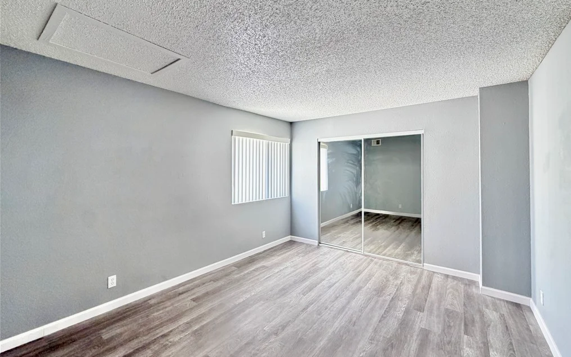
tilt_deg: -1.3
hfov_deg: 101.5
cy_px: 178
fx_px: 233
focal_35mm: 15
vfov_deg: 74.8
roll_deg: +0.3
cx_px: 288
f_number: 2.2
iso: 320
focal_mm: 2.22
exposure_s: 1/65
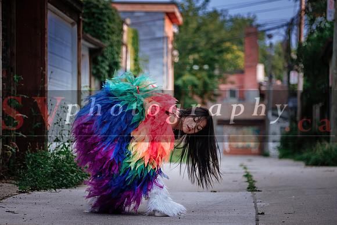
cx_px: 140
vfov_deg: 8.0
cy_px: 132
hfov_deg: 11.9
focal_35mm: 172
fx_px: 1612
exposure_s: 1/500
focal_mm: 98.2
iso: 400
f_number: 2.8
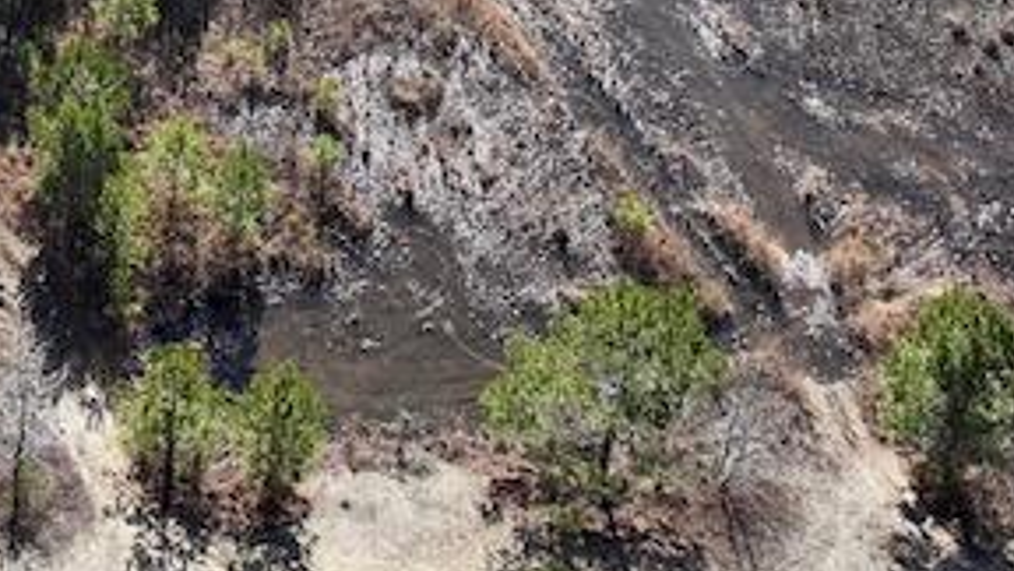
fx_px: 2501
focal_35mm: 93
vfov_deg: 11.7
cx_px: -151
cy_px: -545
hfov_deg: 21.5
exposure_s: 1/80
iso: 110
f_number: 2.8
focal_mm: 12.29
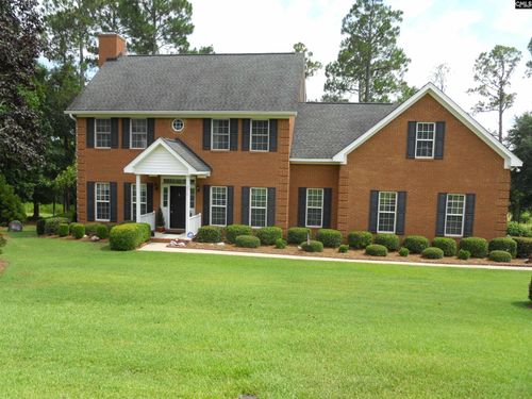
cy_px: 200
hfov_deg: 63.4
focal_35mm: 28
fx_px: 430
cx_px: 266
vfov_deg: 49.7
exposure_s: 1/640
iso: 80
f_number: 2.7
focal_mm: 5
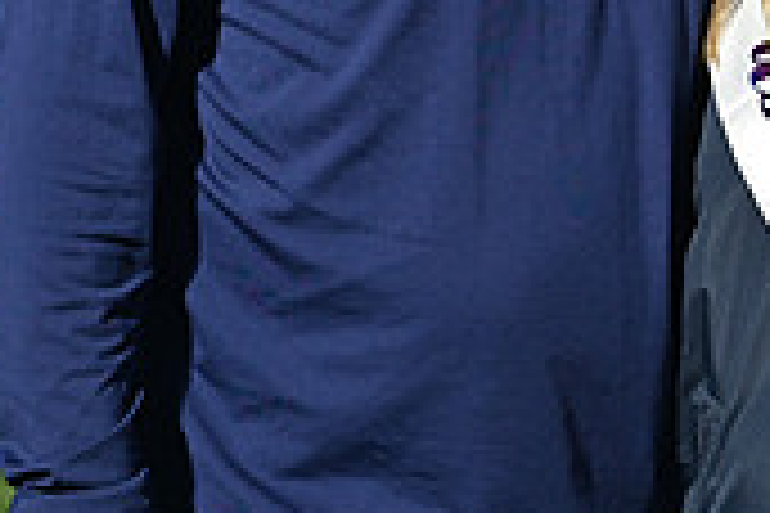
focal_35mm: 170
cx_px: 842
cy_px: -212
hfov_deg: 11.9
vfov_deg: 7.9
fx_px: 3636
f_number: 4
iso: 800
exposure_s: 1/60
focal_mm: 50
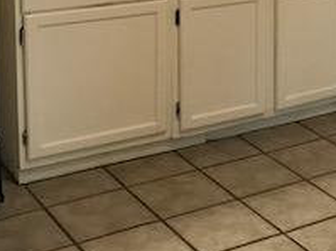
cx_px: 343
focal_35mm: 90
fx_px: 873
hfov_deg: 21.0
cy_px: -35
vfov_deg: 15.9
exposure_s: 1/15
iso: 40
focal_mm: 3.99
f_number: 1.8
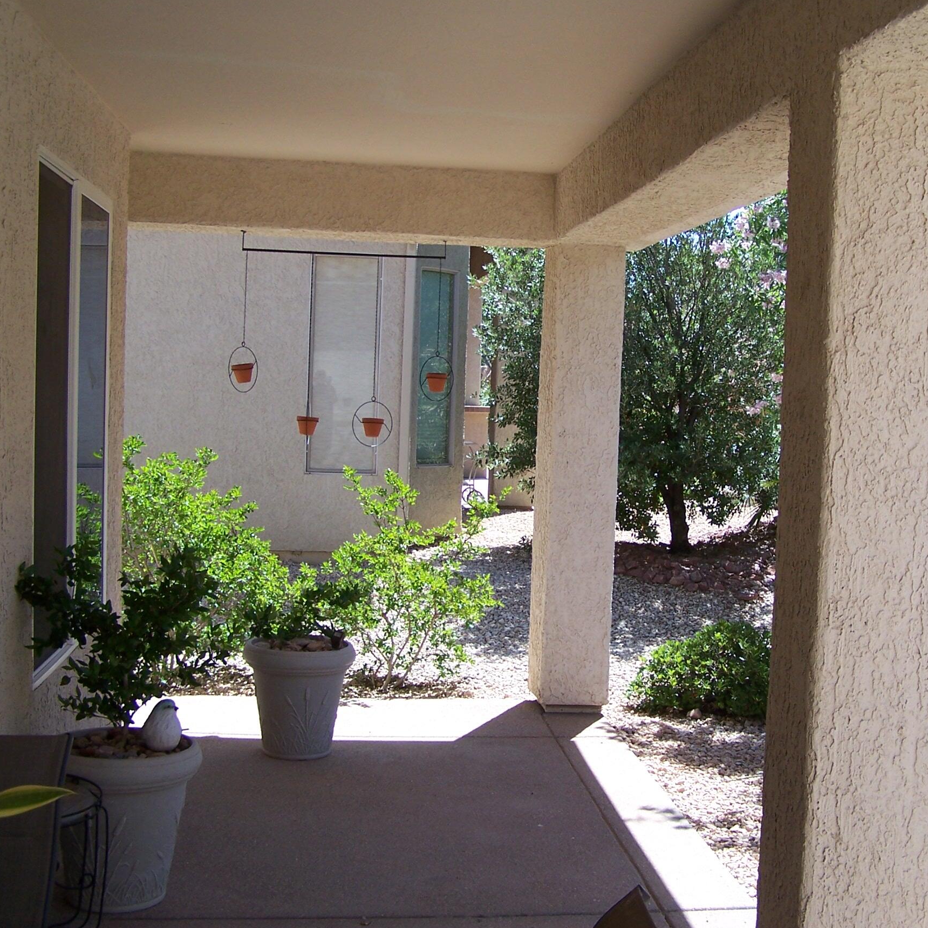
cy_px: 463
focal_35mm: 45
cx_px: 585
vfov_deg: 37.6
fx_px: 1365
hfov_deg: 37.3
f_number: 2.8
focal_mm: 6.3
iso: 80
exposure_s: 1/500
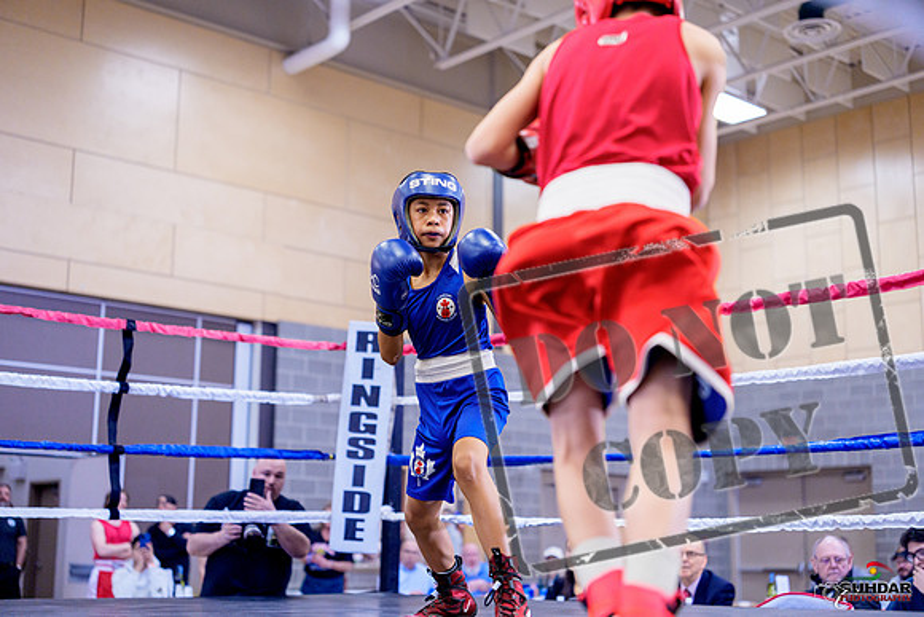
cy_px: 308
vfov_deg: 27.0
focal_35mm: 50
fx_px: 1284
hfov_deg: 39.6
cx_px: 462
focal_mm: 50
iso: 3200
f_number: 2
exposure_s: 1/1000
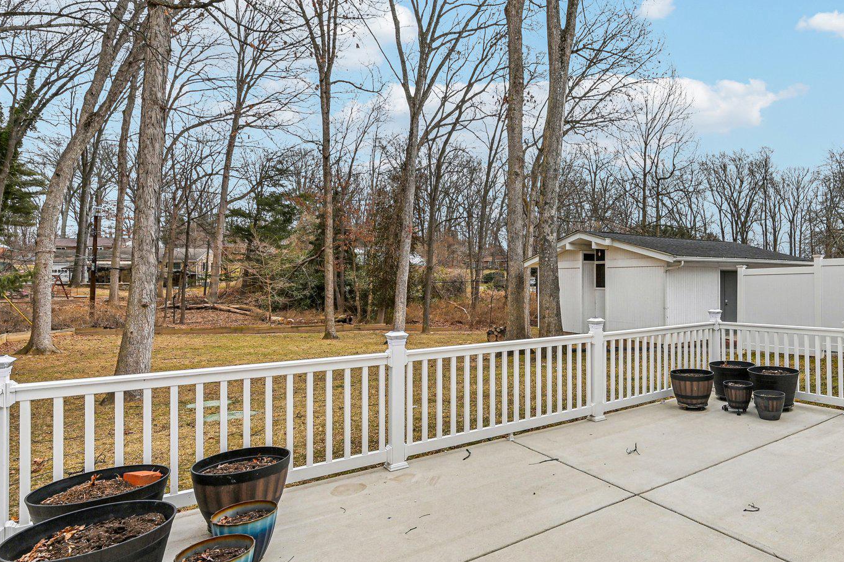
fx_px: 492
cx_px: 565
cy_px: 283
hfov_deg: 78.5
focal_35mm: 21
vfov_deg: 59.4
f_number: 8
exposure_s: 1/200
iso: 100
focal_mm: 14
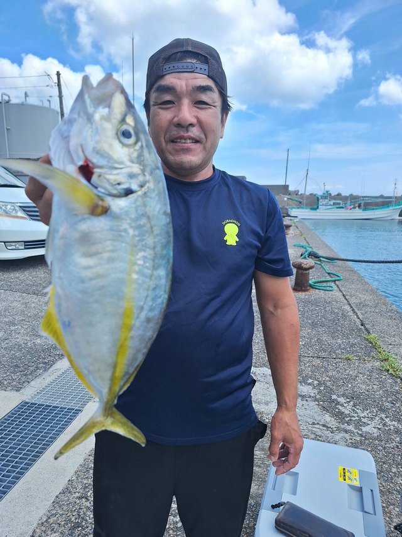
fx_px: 356
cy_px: 268
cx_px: 201
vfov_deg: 73.9
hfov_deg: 58.9
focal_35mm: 23
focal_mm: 5.54
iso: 40
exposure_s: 1/1550
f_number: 1.8
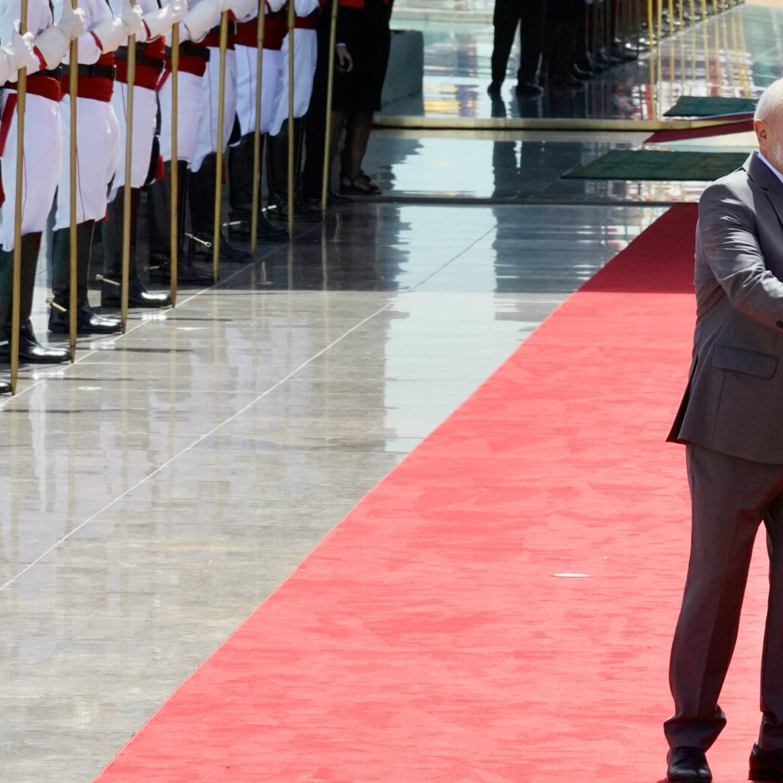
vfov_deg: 4.3
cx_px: 771
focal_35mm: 410
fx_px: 10492
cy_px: 207
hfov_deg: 4.3
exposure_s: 1/1250
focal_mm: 132
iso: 1250
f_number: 10
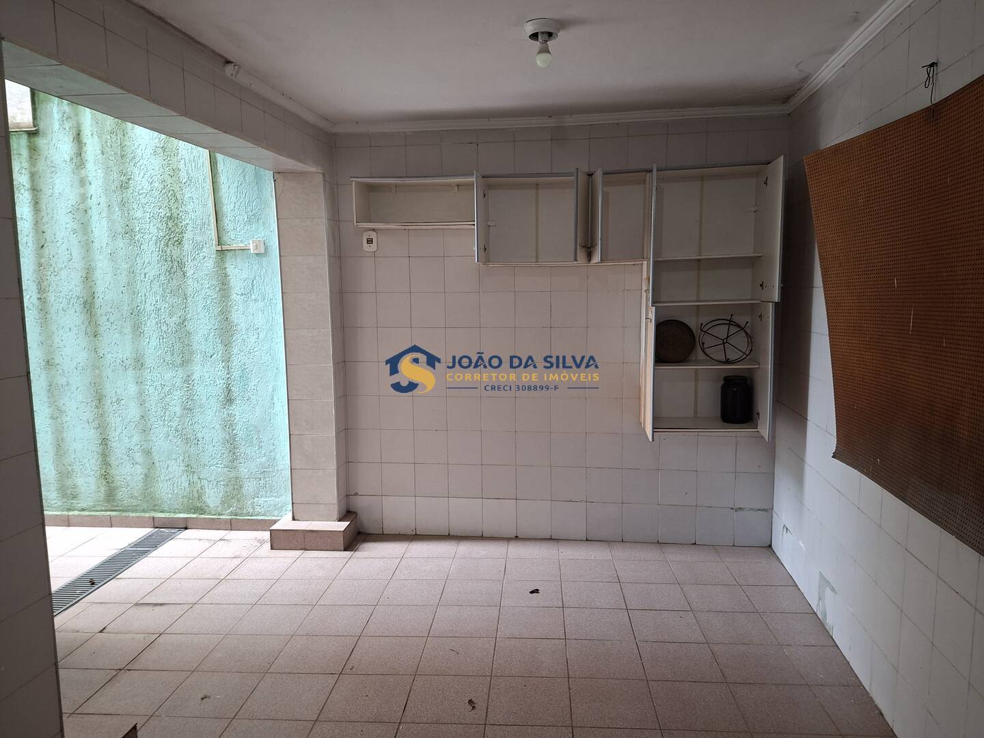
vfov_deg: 58.9
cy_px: 369
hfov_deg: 73.9
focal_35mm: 23
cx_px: 492
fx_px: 654
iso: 250
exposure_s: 1/60
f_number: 1.8
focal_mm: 5.54
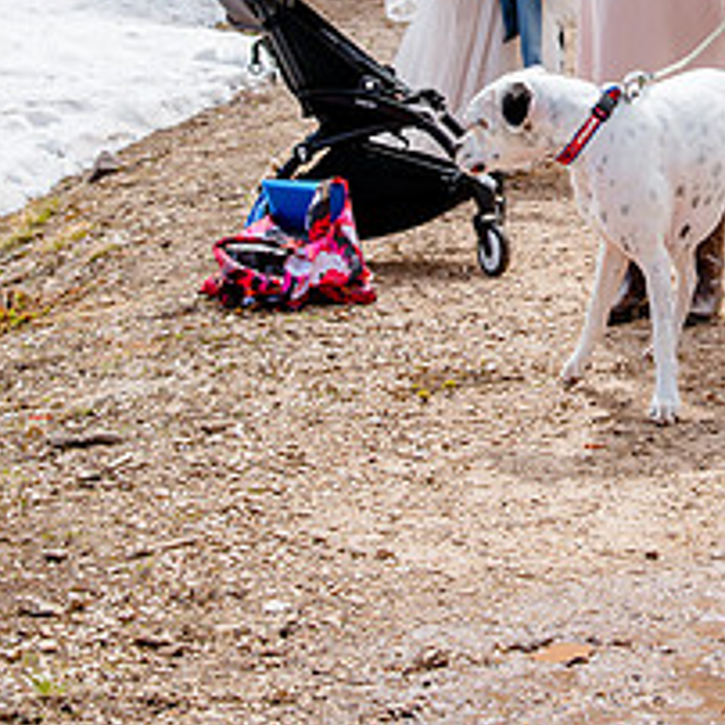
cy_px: -45
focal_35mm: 131
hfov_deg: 13.2
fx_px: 3104
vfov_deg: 13.1
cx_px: 668
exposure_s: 1/400
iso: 250
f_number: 8
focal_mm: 48
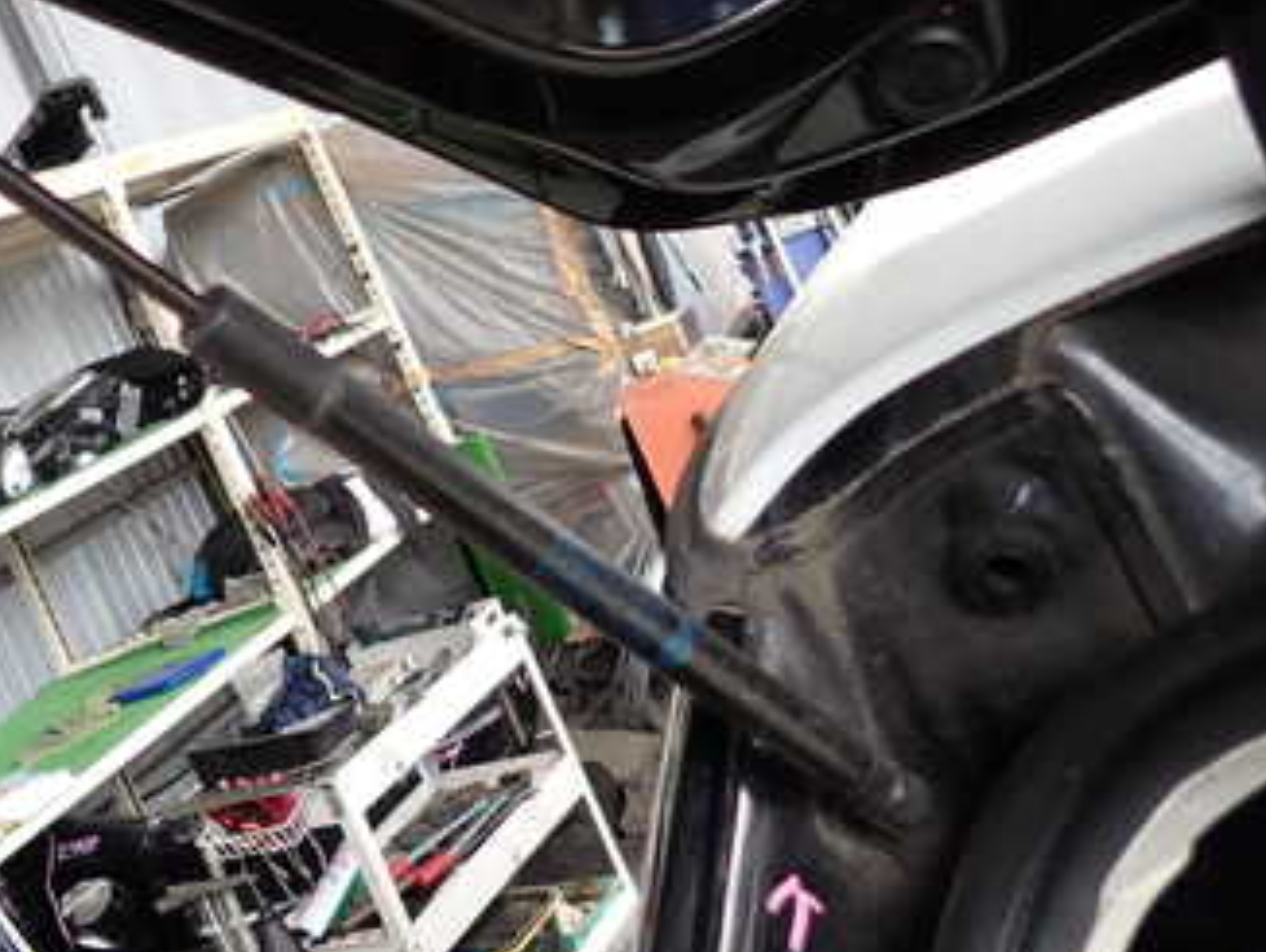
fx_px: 1684
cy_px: 330
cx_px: 210
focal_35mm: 46
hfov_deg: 39.2
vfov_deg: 31.4
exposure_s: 1/160
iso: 100
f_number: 2
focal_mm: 4.5
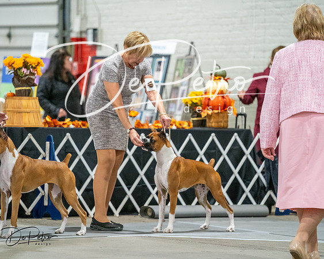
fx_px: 2159
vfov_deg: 6.9
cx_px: 162
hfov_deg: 8.6
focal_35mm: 225
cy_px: 130
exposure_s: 1/250
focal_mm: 200
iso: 6400
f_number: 3.2
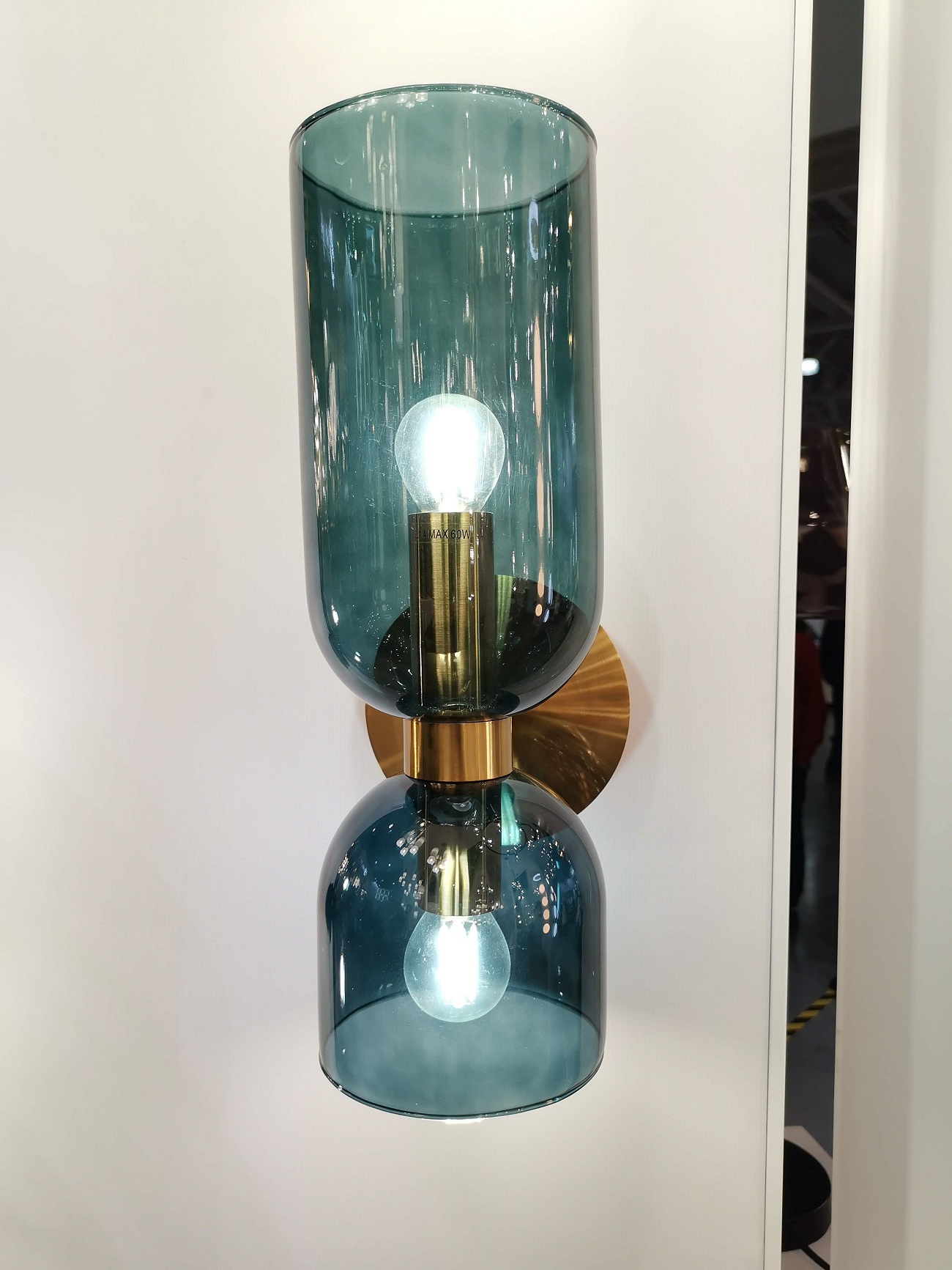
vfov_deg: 65.3
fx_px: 990
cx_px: 476
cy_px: 635
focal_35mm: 27
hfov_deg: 51.4
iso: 50
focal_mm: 4.75
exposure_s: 1/134
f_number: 1.8
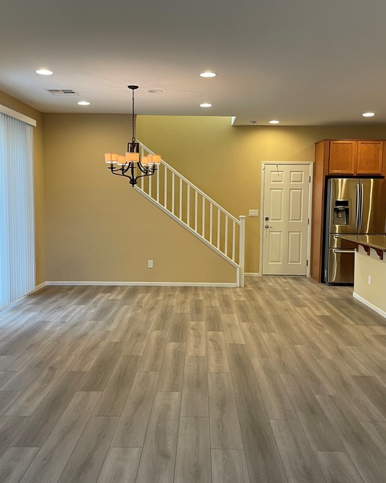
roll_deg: -0.2
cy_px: 241
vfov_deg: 52.8
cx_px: 191
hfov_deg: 43.3
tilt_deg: -3.9
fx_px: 486
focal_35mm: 34
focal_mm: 4.2
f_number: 1.6
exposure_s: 1/60
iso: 100
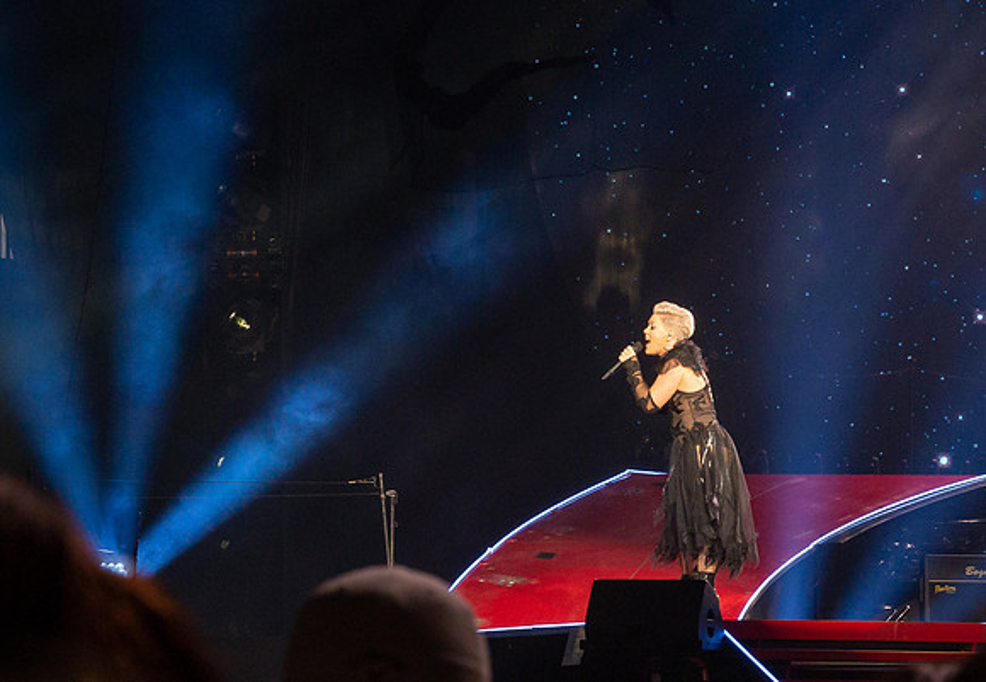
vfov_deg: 5.9
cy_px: 331
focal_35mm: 240
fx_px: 6646
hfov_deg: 8.5
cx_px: 679
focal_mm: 61.6
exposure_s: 1/125
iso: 800
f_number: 5.6
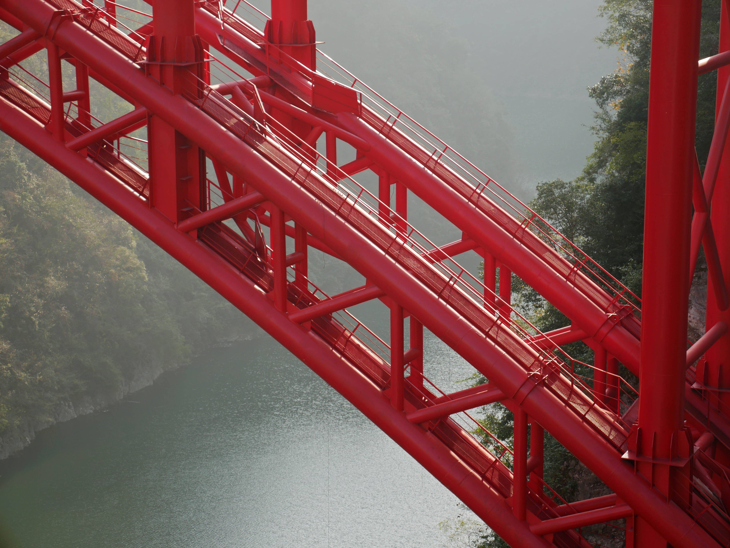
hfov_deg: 23.3
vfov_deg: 17.6
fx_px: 1772
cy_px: 274
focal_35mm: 84
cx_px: 365
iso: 200
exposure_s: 1/200
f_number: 5.6
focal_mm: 42
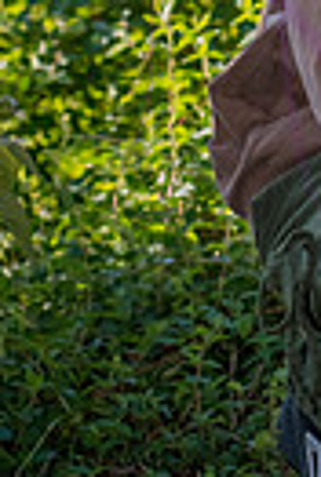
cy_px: -240
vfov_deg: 7.4
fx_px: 3645
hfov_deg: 5.0
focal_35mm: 274
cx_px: 544
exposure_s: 1/800
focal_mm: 80
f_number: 5
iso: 400
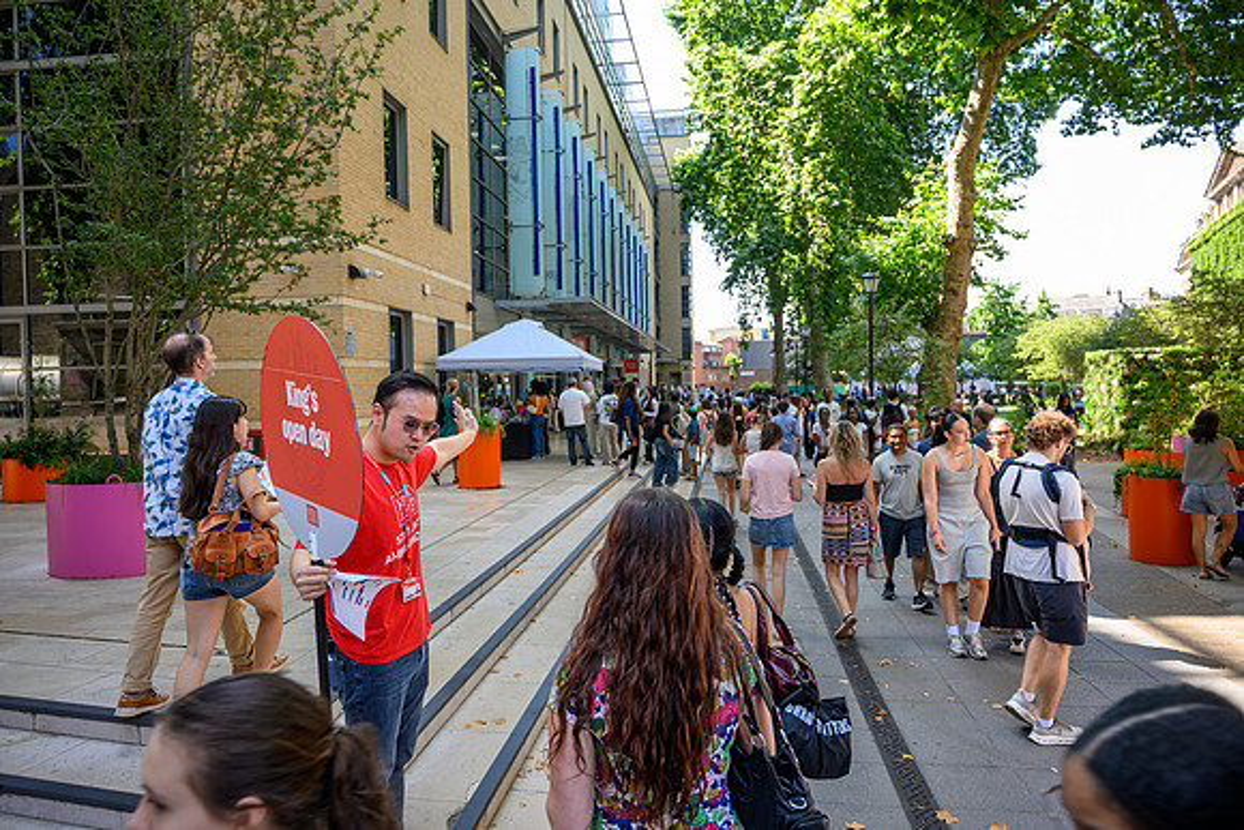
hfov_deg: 73.6
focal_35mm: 24
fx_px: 831
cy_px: 415
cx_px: 622
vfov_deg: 53.1
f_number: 4
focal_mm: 24
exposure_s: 1/160
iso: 280
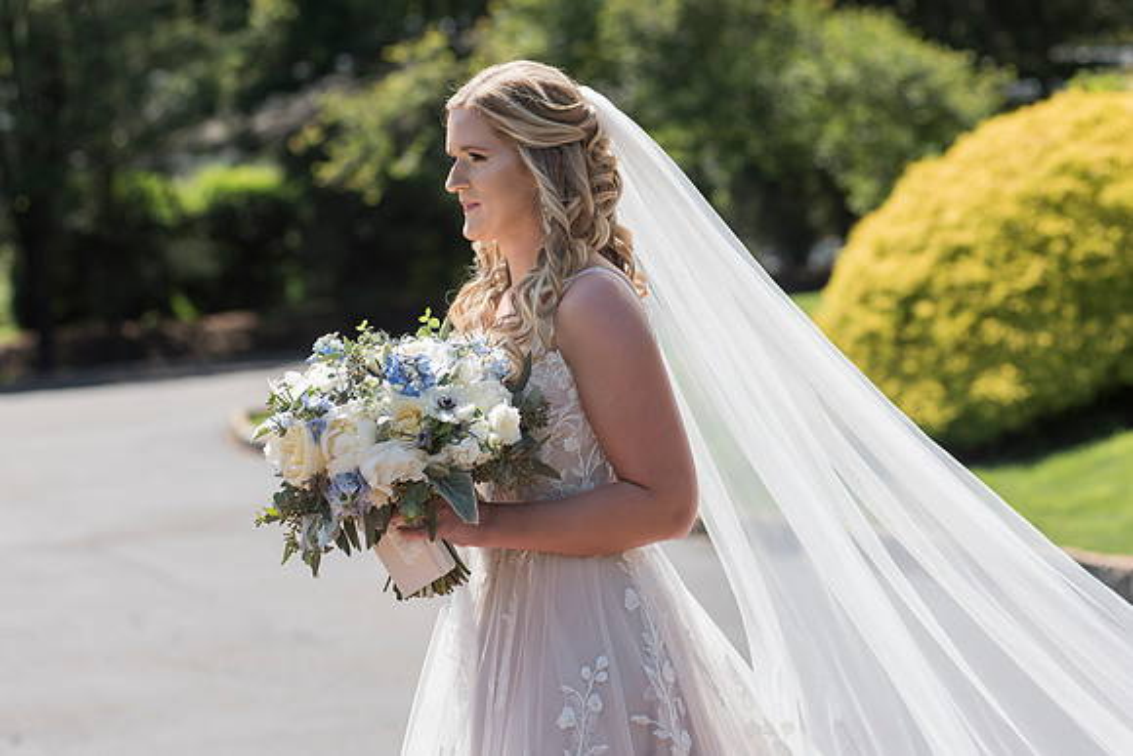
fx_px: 3148
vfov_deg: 13.7
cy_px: 378
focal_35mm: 100
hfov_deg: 20.4
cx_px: 566
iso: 400
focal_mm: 100
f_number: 4.5
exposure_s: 1/2000
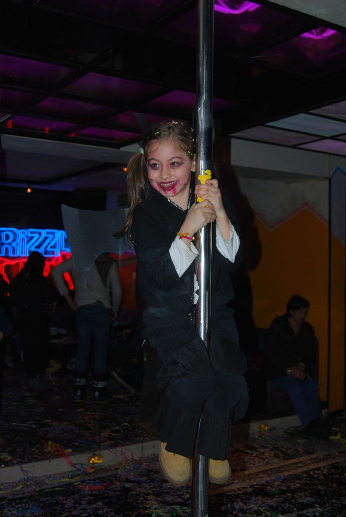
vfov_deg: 46.4
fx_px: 604
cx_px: 173
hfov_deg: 32.0
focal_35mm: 42
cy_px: 258
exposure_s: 1/60
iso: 200
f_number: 4.2
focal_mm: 28
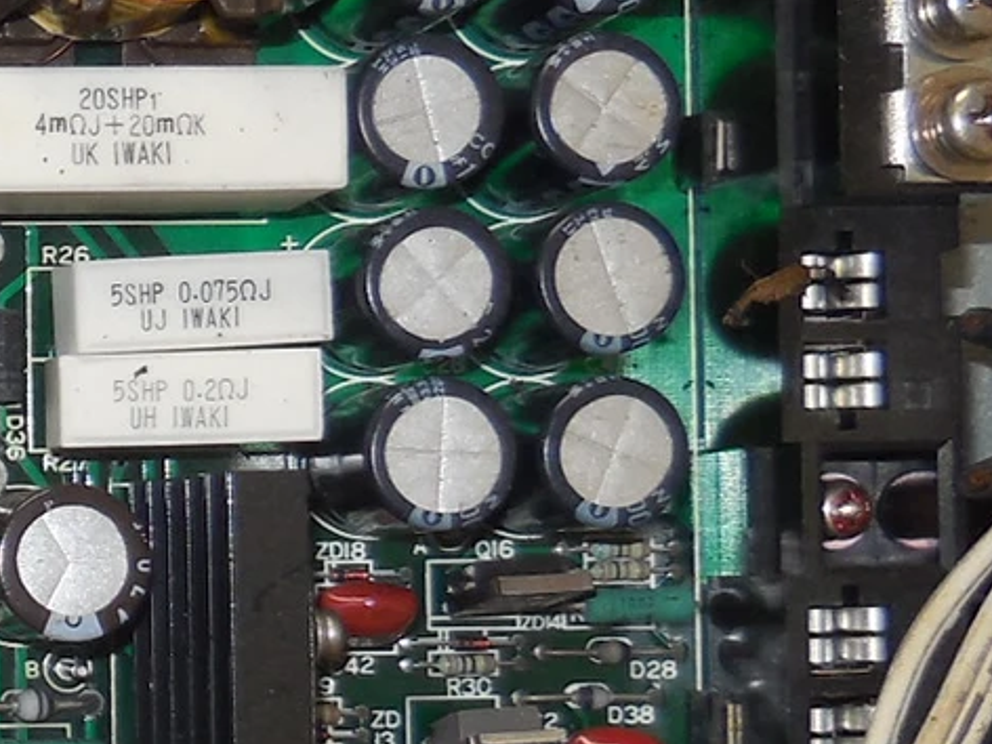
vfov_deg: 13.9
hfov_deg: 16.7
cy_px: 549
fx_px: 3038
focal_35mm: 106
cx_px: -528
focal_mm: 4.5
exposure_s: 1/25
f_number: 3.1
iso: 125
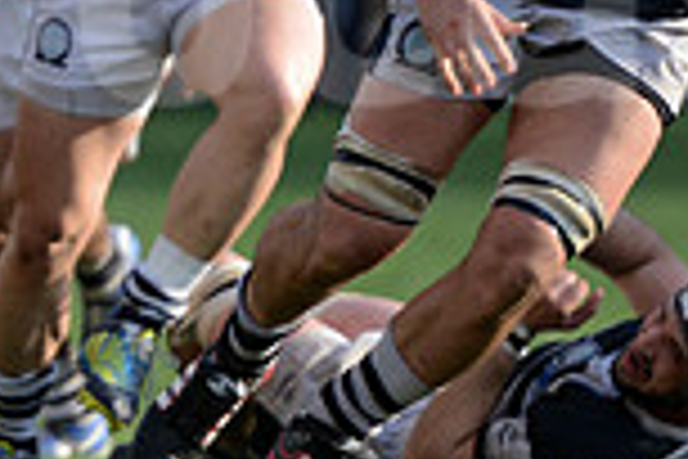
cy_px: -47
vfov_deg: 1.9
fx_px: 14122
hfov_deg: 2.8
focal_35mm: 739
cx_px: -306
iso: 320
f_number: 2.8
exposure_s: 1/1000
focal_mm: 195
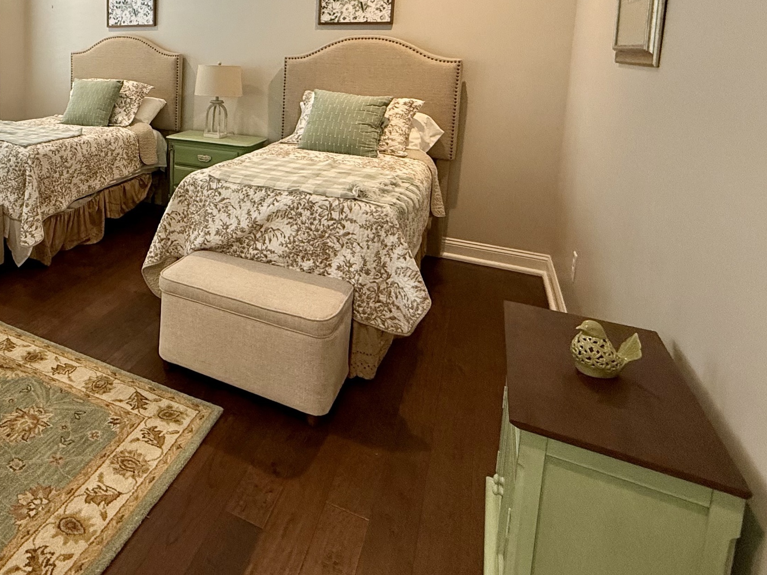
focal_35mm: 26
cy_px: 118
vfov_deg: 50.0
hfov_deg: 59.7
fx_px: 576
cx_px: 114
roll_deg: -0.9
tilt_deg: -6.0
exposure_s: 1/120
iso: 320
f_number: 2.2
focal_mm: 2.22
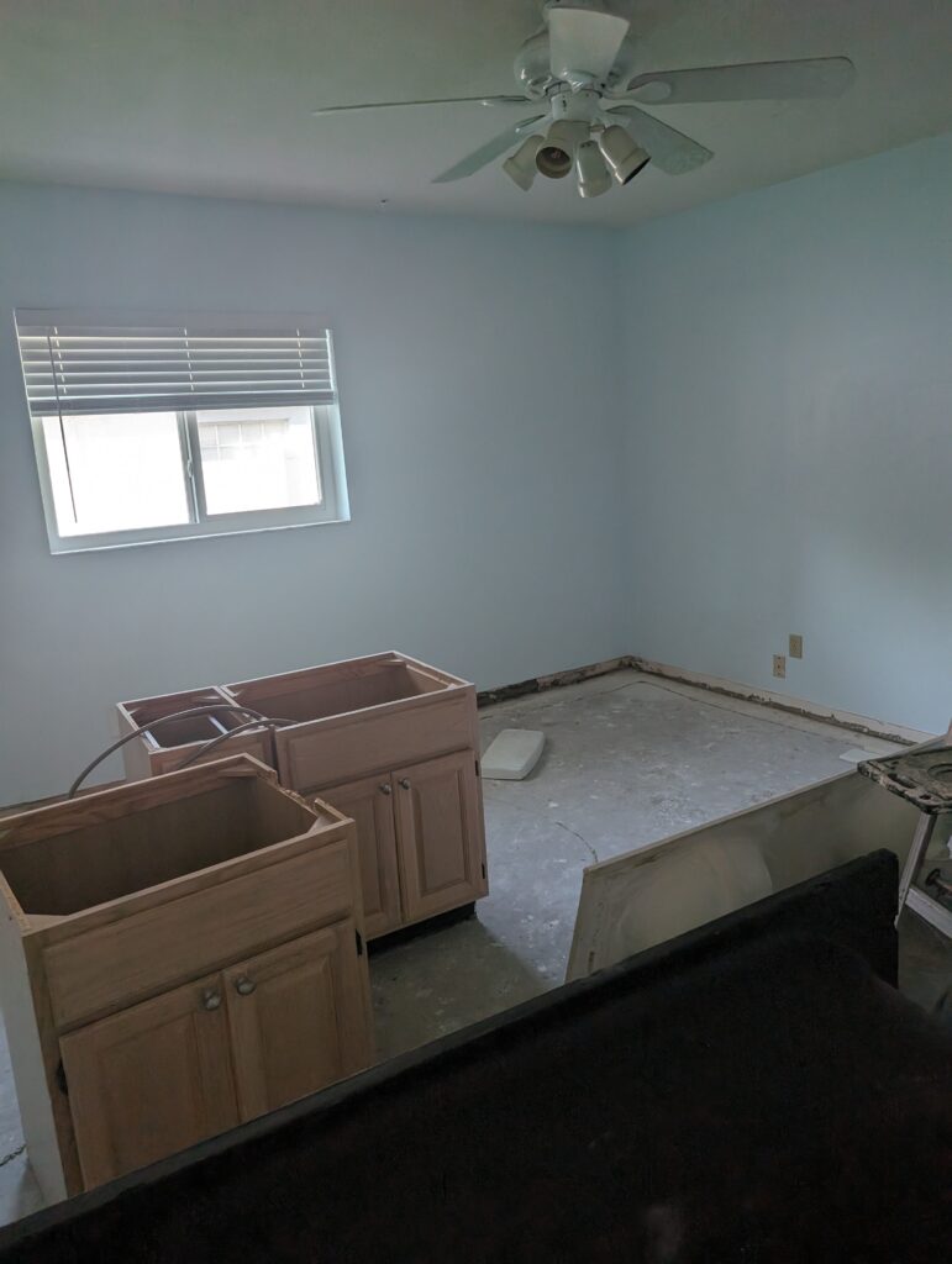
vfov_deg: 71.5
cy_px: 632
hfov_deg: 56.9
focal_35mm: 24
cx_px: 476
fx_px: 878
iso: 193
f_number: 1.68
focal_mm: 6.9
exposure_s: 1/205
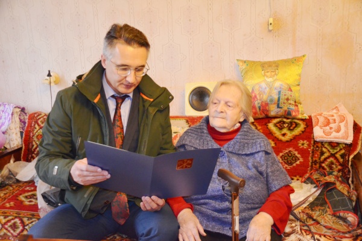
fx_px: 392
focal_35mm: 39
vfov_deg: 34.2
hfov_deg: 49.6
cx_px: 181
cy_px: 120
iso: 3200
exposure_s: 1/60
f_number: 4
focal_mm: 26
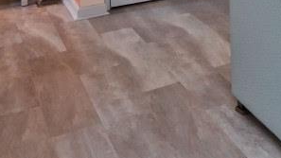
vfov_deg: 13.6
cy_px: -172
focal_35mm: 74
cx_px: 541
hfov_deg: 19.2
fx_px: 551
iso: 250
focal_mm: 14
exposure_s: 1/60
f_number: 4
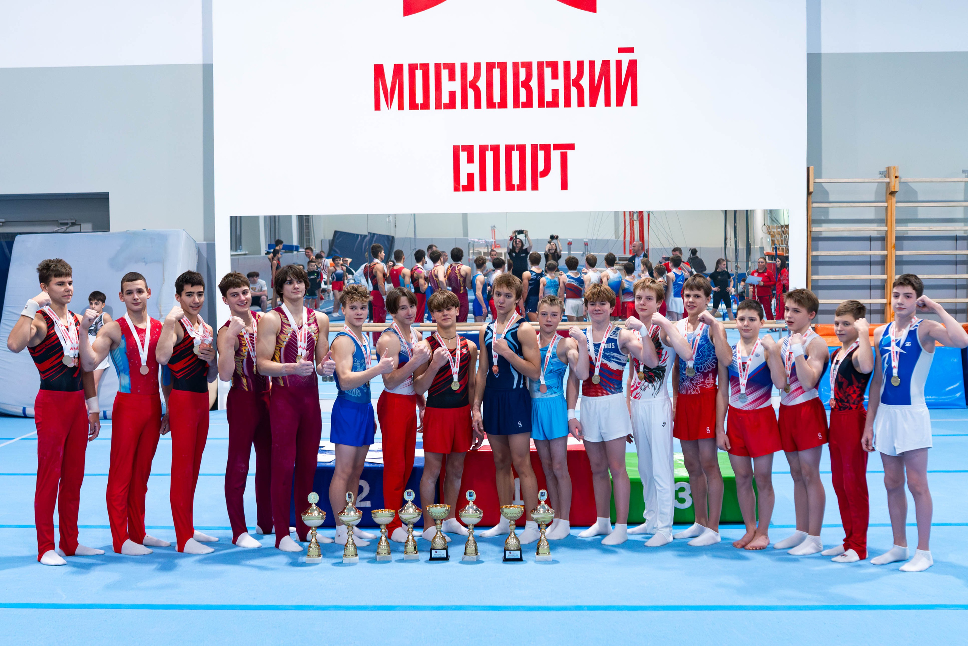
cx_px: 484
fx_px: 1423
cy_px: 323
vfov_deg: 25.6
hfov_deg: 37.6
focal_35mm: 53
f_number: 2.8
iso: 2000
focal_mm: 35
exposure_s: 1/640
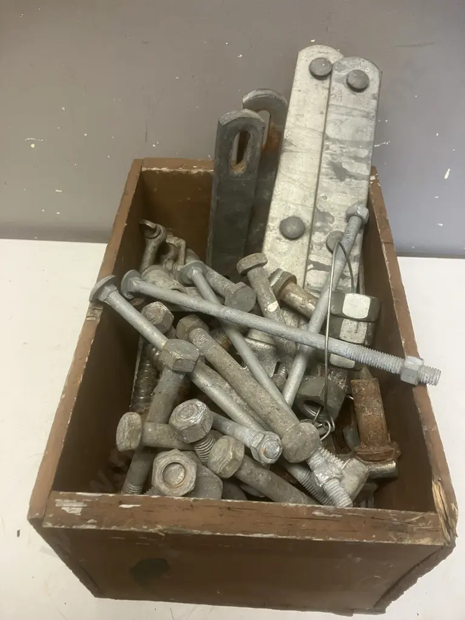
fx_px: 502
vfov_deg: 63.4
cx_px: 232
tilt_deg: -48.4
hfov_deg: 49.7
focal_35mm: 28
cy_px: 310
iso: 100
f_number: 1.8
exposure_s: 1/50
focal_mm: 3.99
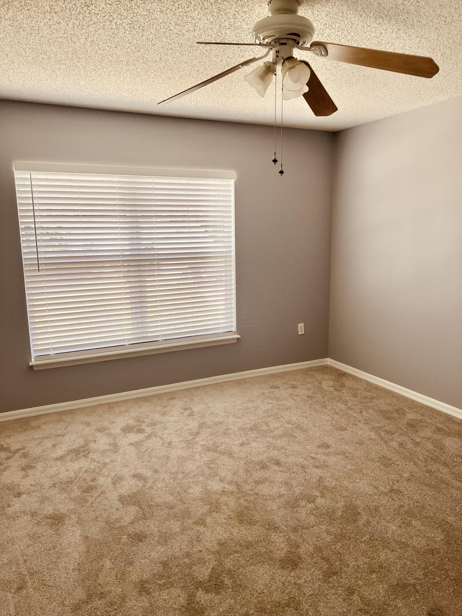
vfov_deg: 67.3
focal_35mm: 26
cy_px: 308
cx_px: 231
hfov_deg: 53.1
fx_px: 463
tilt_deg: -10.8
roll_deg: +0.3
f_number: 1.5
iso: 100
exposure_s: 1/120
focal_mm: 5.7
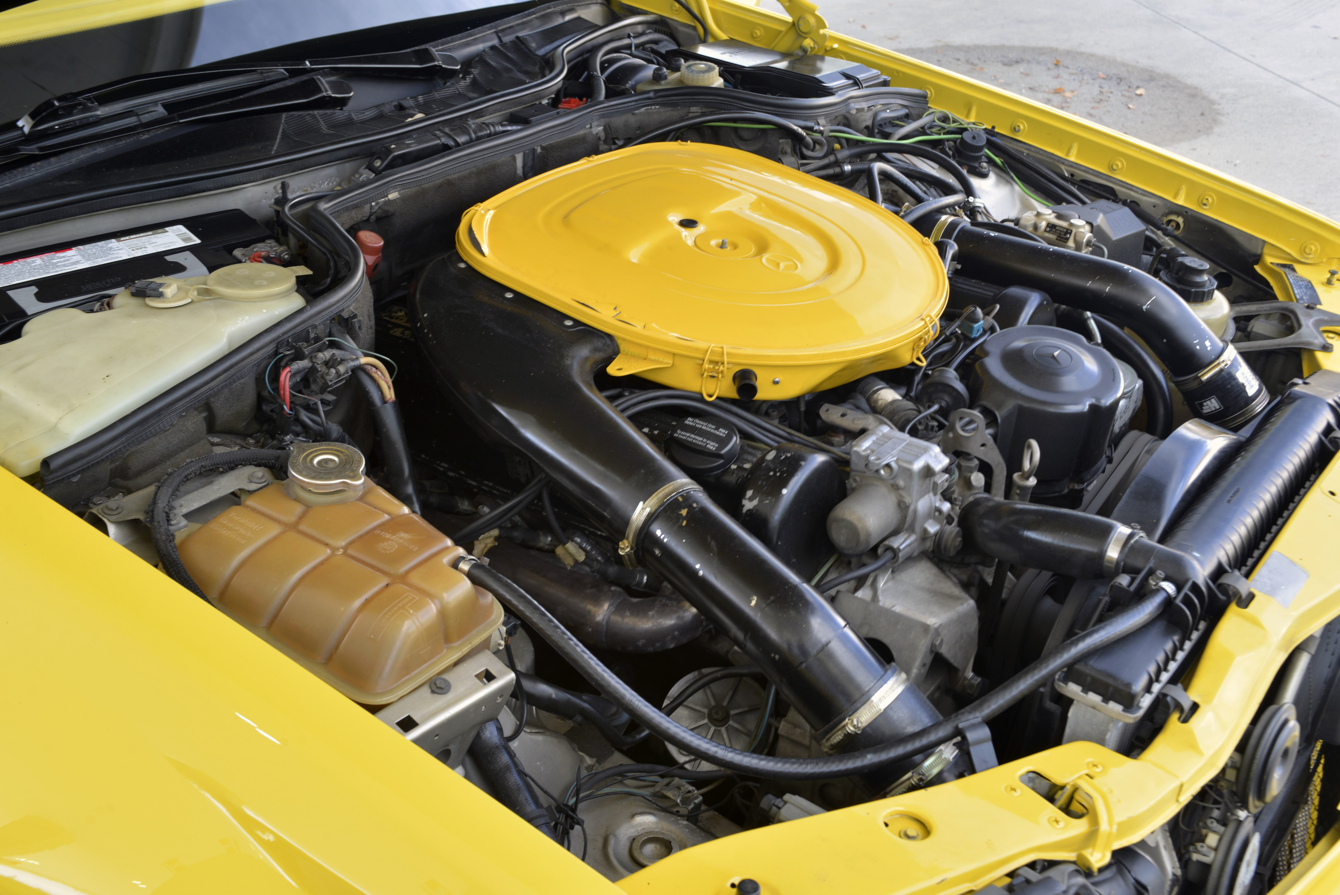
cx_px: 670
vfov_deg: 29.9
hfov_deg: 43.6
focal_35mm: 45
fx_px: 1676
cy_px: 448
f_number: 10
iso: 200
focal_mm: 45
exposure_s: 1/20
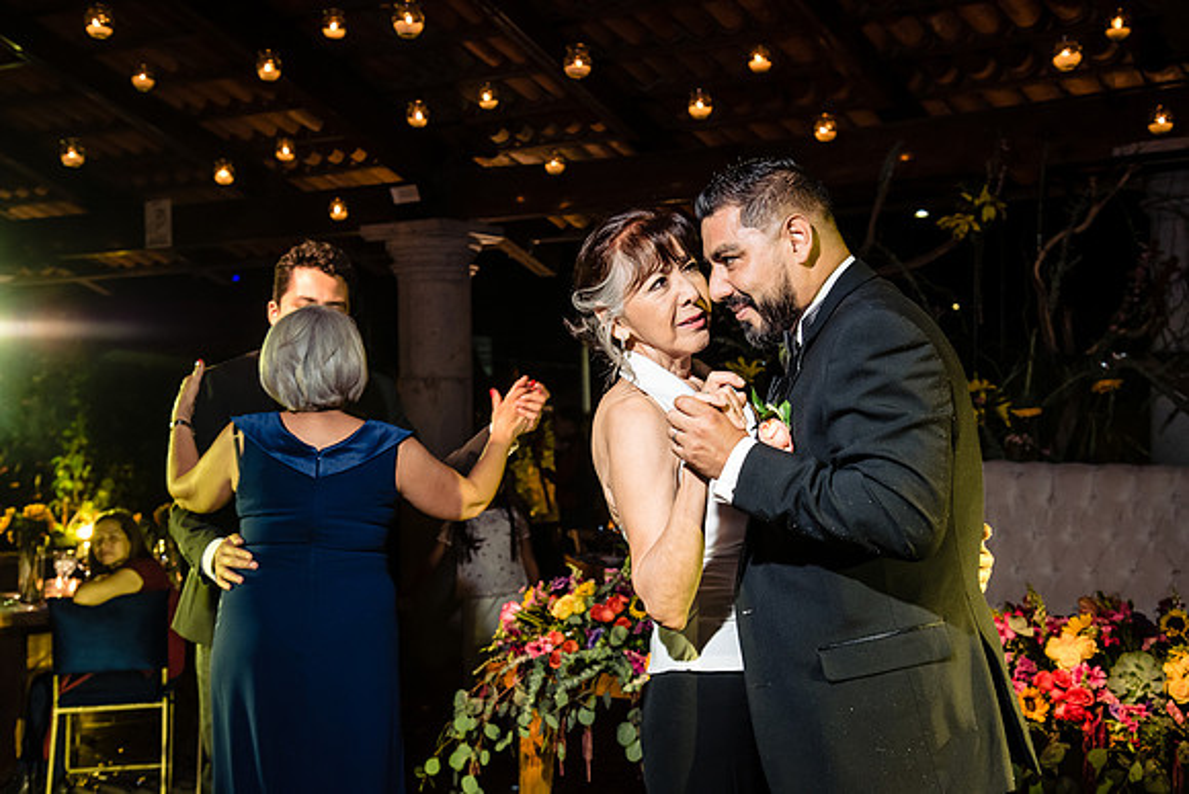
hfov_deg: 38.2
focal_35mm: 52
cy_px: 397
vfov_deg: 26.0
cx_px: 594
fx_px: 1718
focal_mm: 52
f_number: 7.1
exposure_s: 1/60
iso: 2000
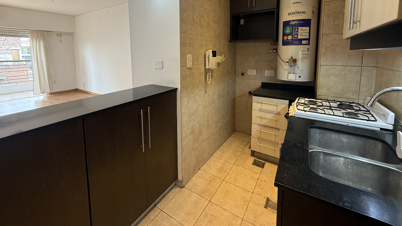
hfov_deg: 99.4
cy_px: 70
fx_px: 171
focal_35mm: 16
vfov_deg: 64.8
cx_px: 197
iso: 250
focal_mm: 2.22
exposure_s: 1/50
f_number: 2.2
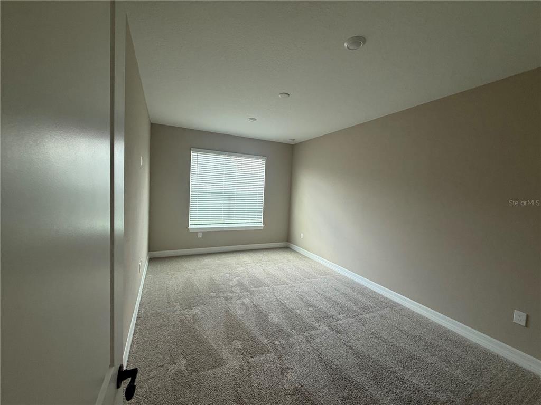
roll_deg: -2.4
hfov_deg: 102.1
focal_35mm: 14
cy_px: 202
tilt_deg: -2.4
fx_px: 219
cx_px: 270
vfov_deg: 85.7
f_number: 2.2
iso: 125
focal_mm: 2.22
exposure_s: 1/120
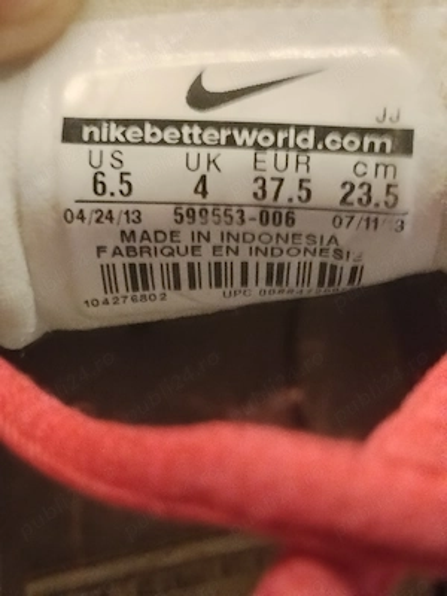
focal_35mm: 58
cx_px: 224
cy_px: 298
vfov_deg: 33.2
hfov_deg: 25.2
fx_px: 999
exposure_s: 1/20
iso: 320
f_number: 1.8
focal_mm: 4.22
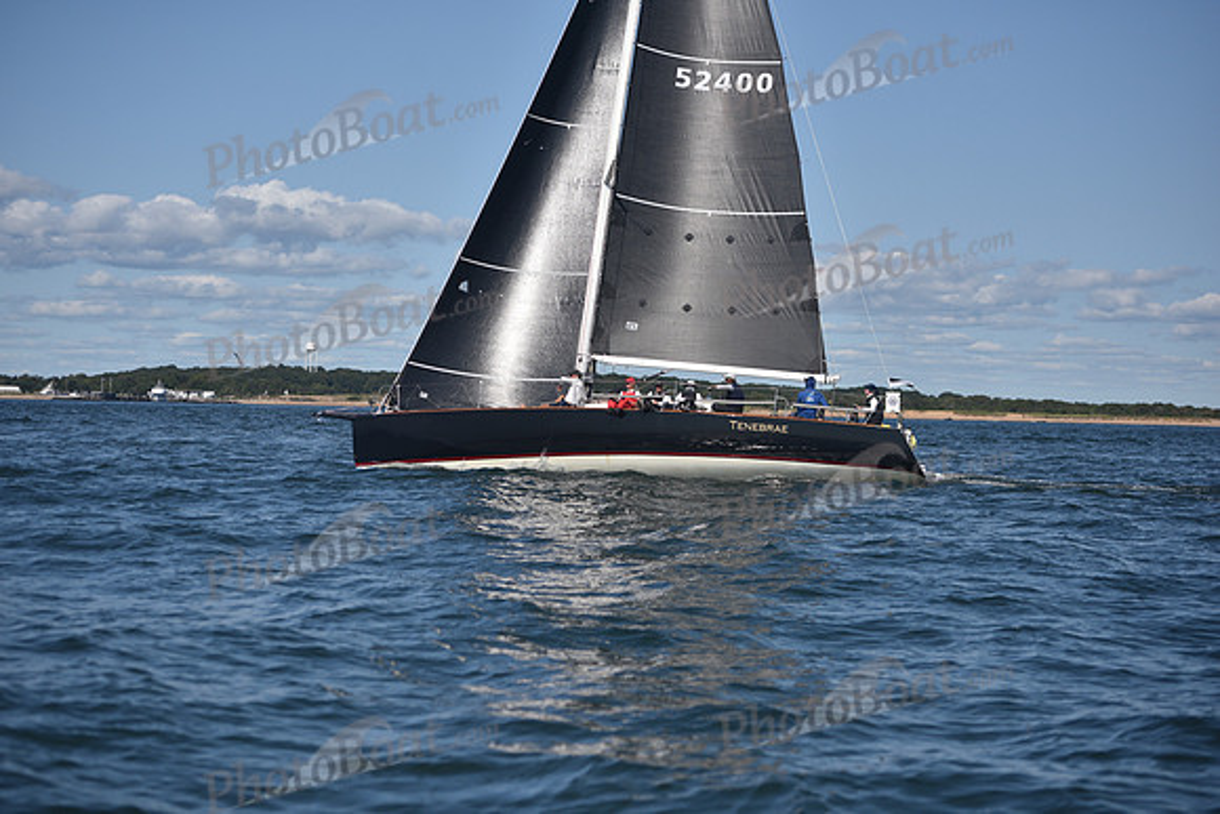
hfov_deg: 28.8
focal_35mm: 70
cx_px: 610
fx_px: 2373
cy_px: 407
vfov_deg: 19.5
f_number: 3.2
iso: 250
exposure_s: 1/4000
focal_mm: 70
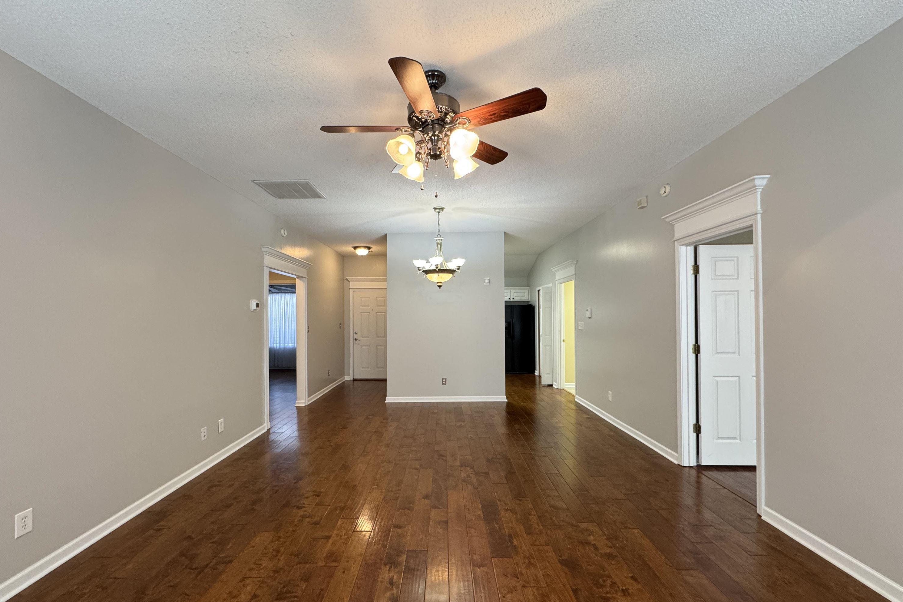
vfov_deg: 77.3
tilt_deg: +0.0
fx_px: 376
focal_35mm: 15
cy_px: 315
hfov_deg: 100.4
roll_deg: +0.7
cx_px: 438
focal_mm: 2.22
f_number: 2.2
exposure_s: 1/60
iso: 250
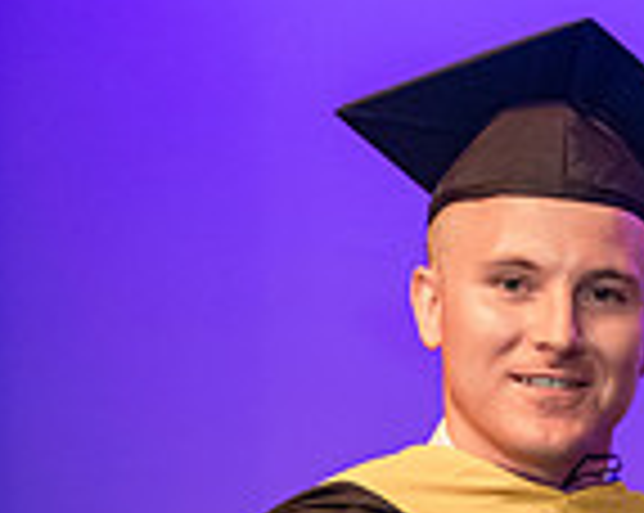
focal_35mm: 298
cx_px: 824
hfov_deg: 6.4
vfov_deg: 5.1
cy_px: 745
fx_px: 5672
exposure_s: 1/200
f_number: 4
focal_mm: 78
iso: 3200
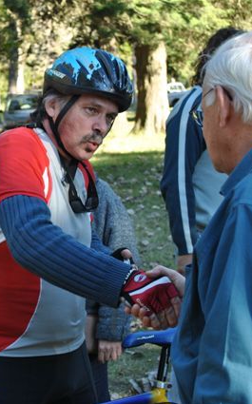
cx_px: -24
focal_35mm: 83
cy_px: 202
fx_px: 914
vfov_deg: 24.9
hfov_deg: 15.3
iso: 100
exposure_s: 1/40
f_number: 5
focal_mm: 36
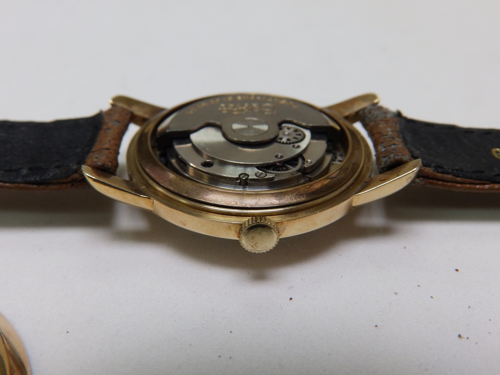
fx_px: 462
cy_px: 188
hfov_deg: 56.8
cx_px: 250
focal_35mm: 32
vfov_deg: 44.2
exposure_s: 1/30
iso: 160
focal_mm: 5.7
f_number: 3.7
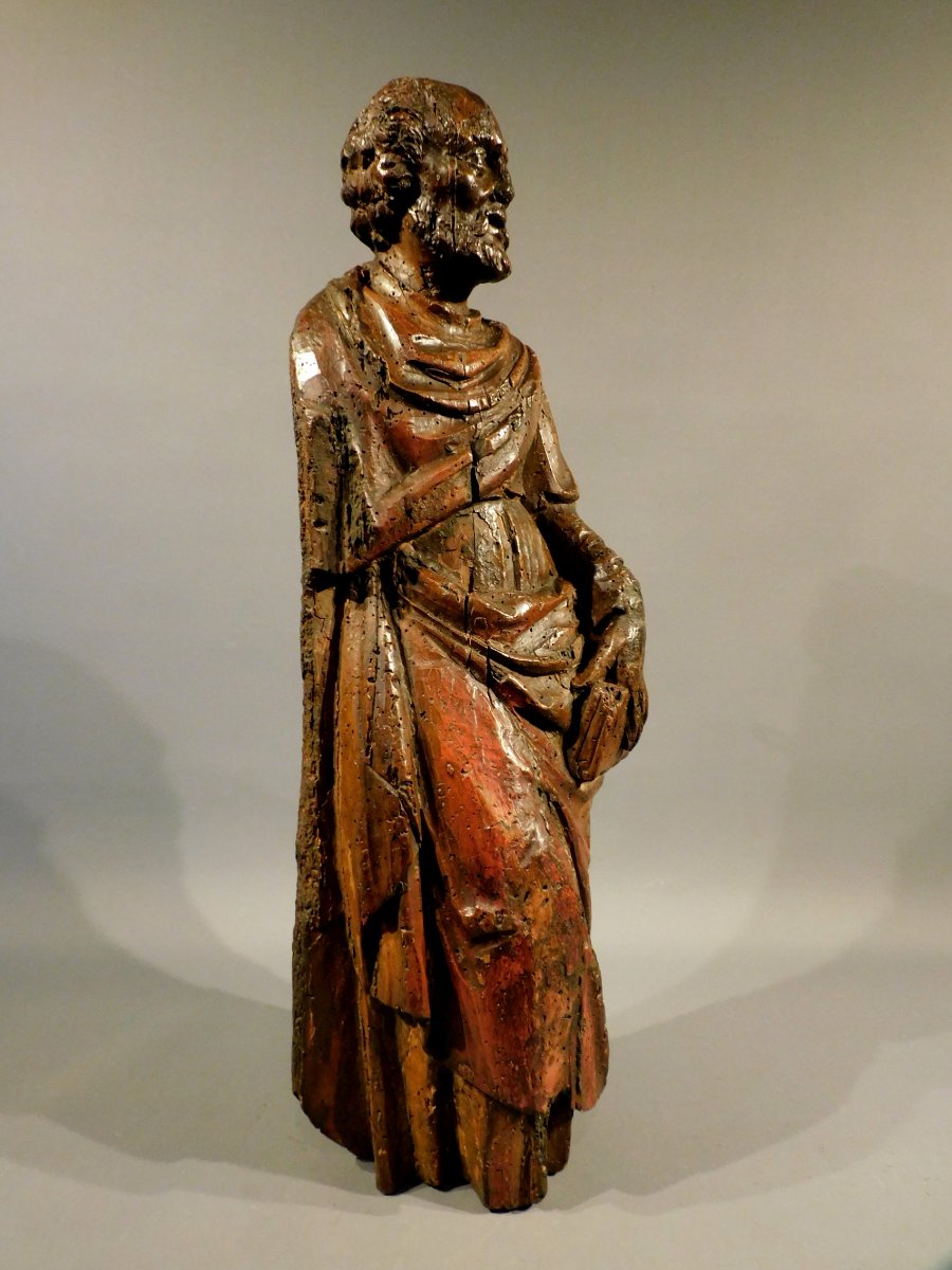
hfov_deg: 56.8
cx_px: 476
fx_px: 880
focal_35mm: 24
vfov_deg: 71.6
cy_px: 635
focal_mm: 4.3
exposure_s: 1/25
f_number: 3.3
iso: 400
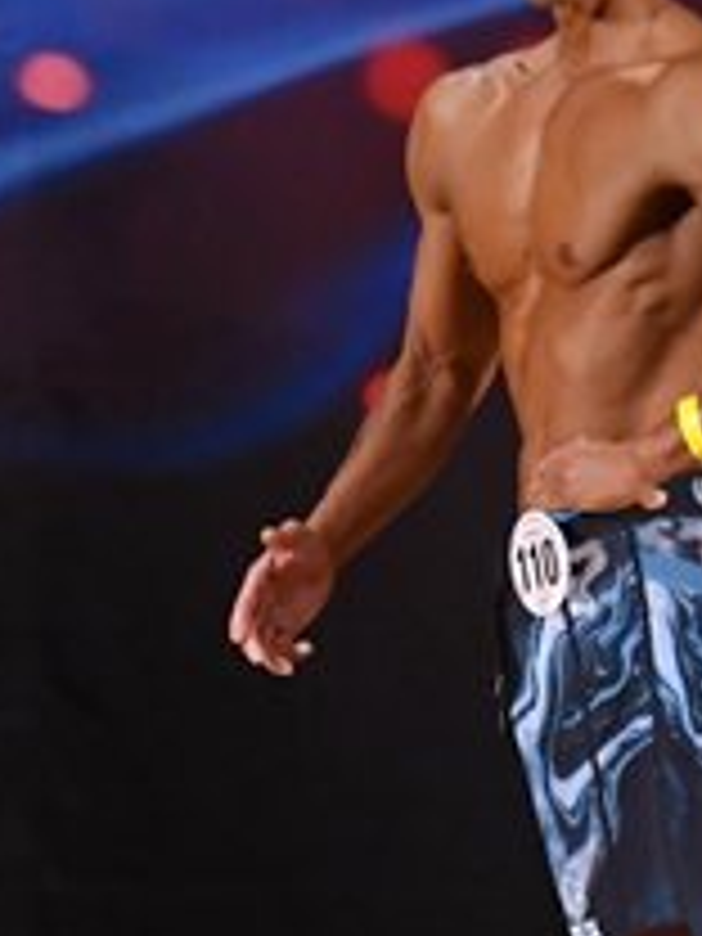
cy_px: 612
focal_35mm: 778
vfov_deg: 2.5
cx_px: 488
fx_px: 21037
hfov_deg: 1.9
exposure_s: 1/400
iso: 3200
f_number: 5.6
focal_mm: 145
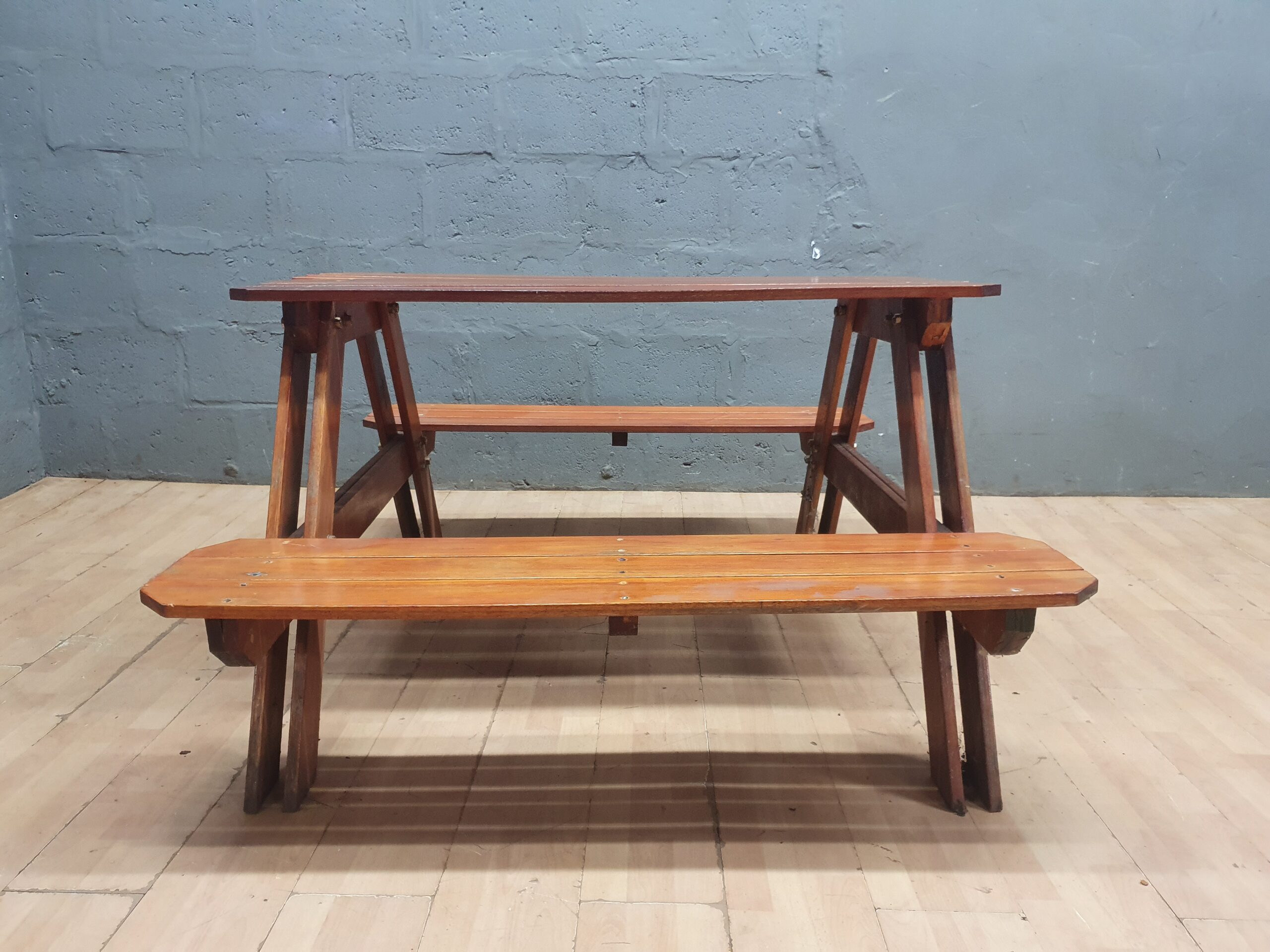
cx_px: 635
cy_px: 476
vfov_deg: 53.1
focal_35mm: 26
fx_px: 954
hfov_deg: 67.3
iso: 320
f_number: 1.5
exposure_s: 1/50
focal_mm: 4.32
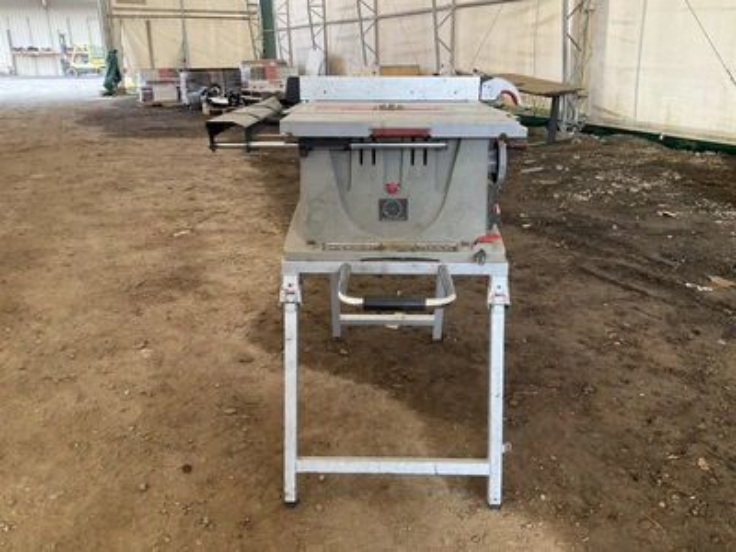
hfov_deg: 61.7
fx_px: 617
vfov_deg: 48.2
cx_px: 368
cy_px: 276
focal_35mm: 29
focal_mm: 3
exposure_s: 1/122
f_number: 1.8
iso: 64
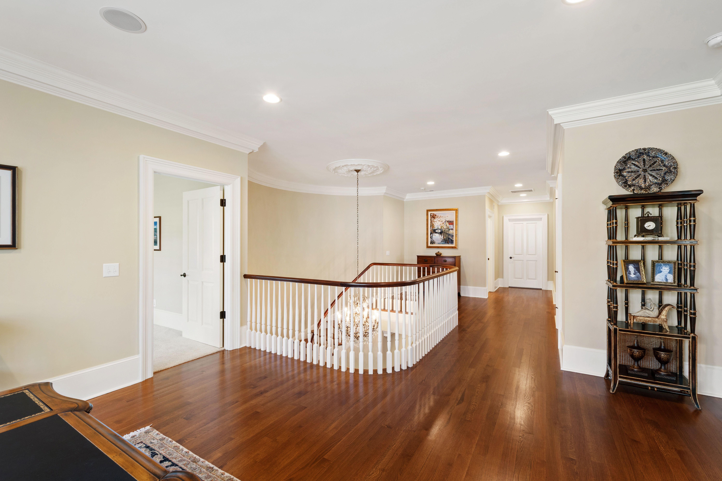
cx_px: 361
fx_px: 301
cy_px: 240
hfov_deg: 100.4
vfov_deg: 77.3
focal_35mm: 15
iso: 100
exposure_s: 1/1.25
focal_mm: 10
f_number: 8
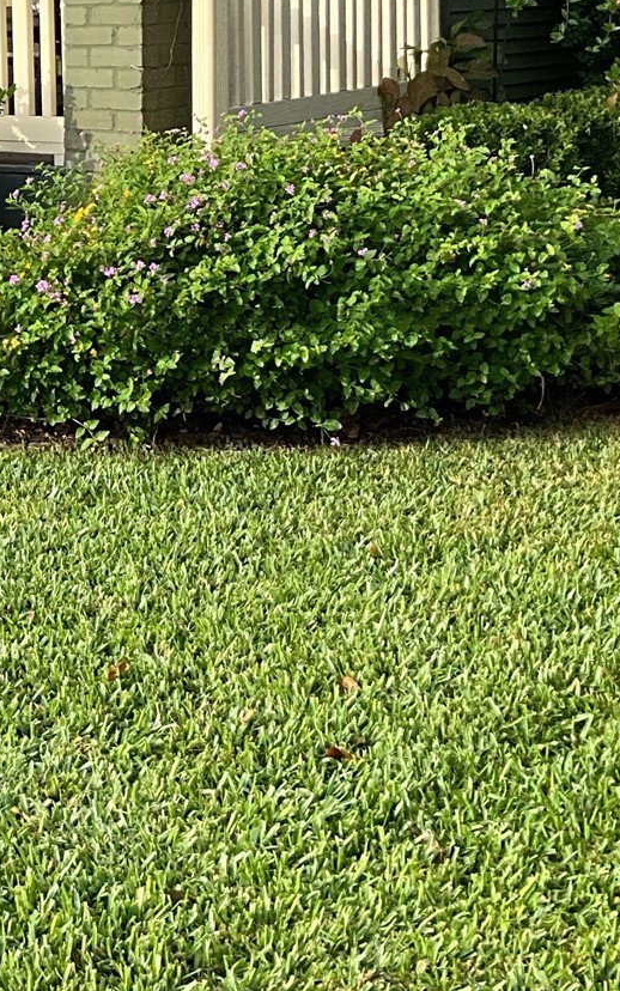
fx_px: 2053
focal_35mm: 76
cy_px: 121
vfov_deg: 26.3
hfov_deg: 16.0
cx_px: -262
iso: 25
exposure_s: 1/435
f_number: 1.8
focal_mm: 3
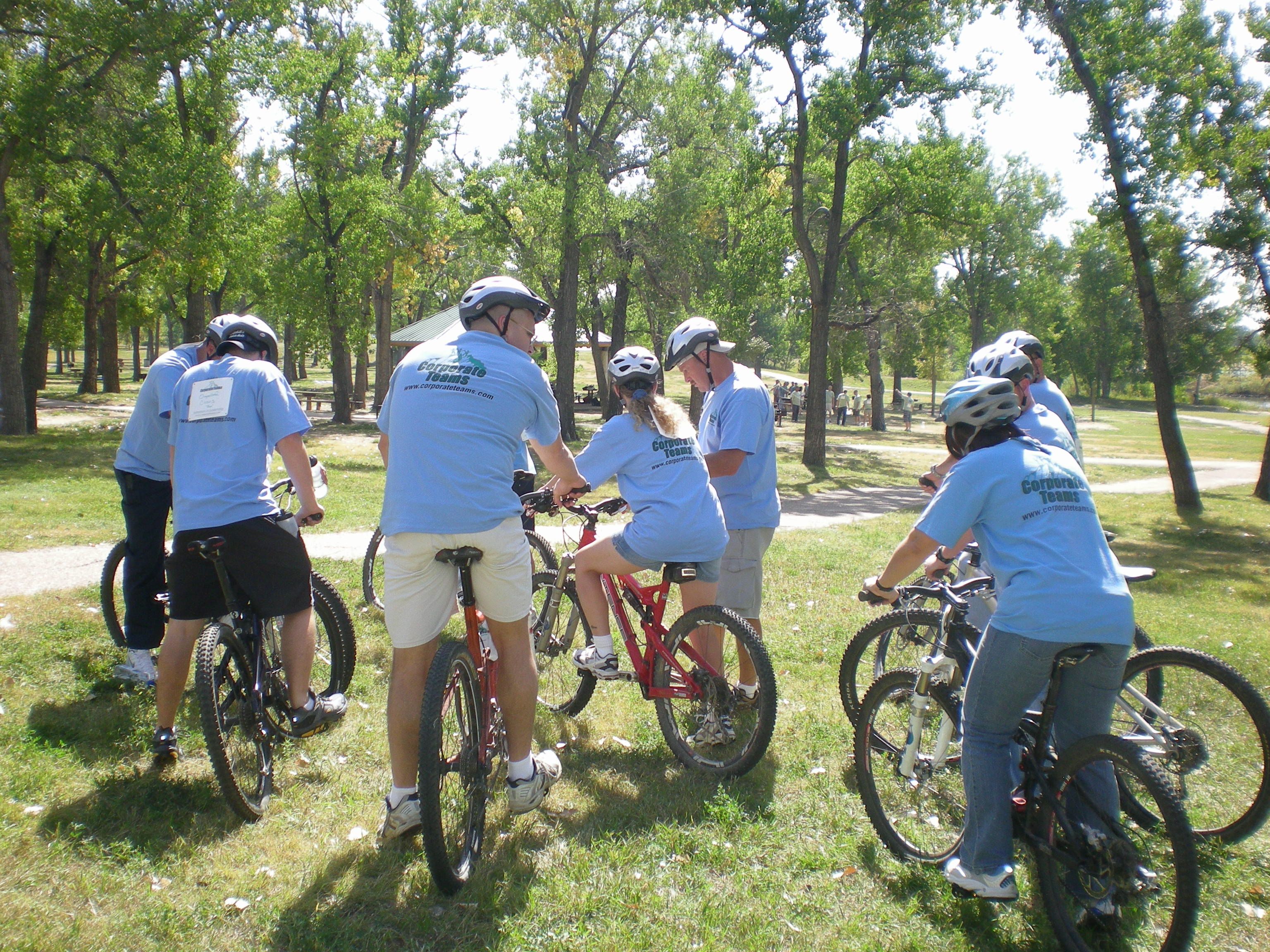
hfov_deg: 49.0
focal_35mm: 38
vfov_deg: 37.7
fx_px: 1394
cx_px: 635
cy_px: 476
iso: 77
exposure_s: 1/180
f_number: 4.6
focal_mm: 6.3
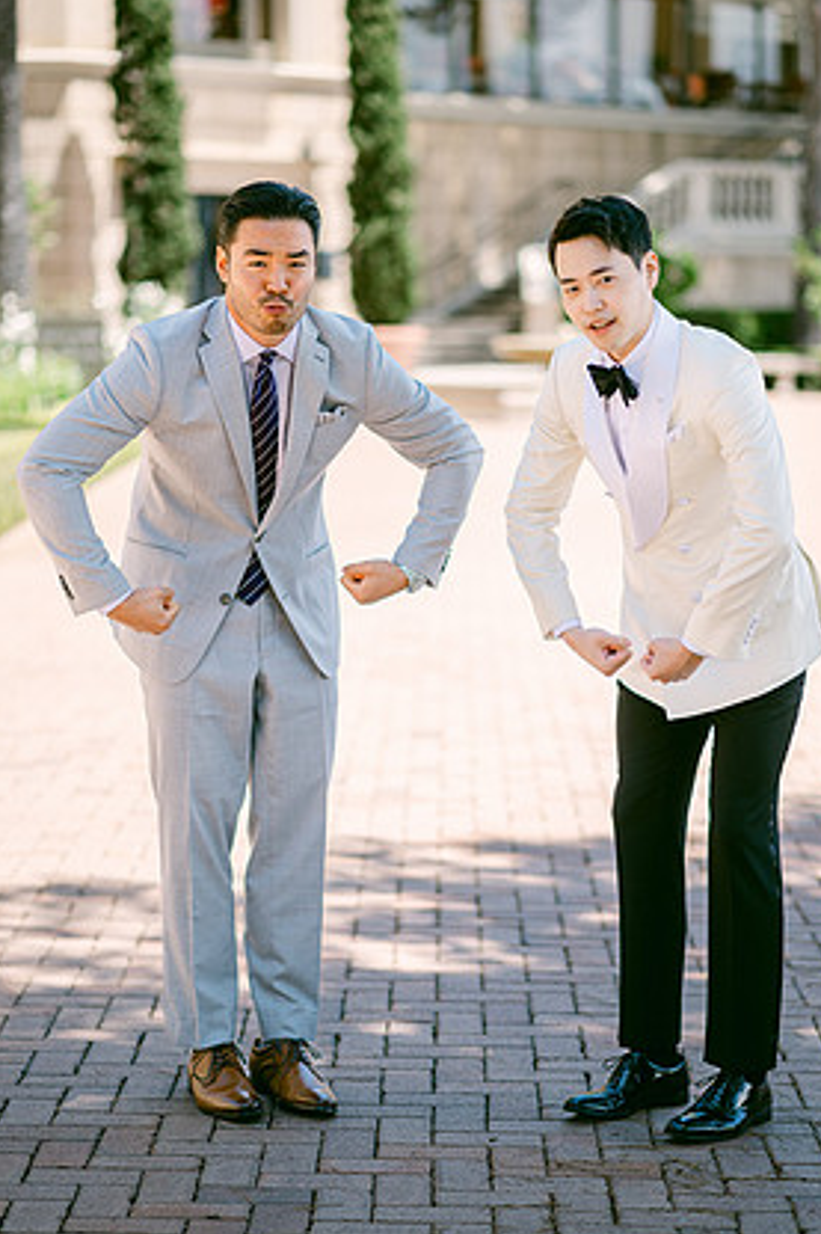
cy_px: 611
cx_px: 430
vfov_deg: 22.2
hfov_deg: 14.9
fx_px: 3150
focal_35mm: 92
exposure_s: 1/1600
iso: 64
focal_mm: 85
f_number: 1.8
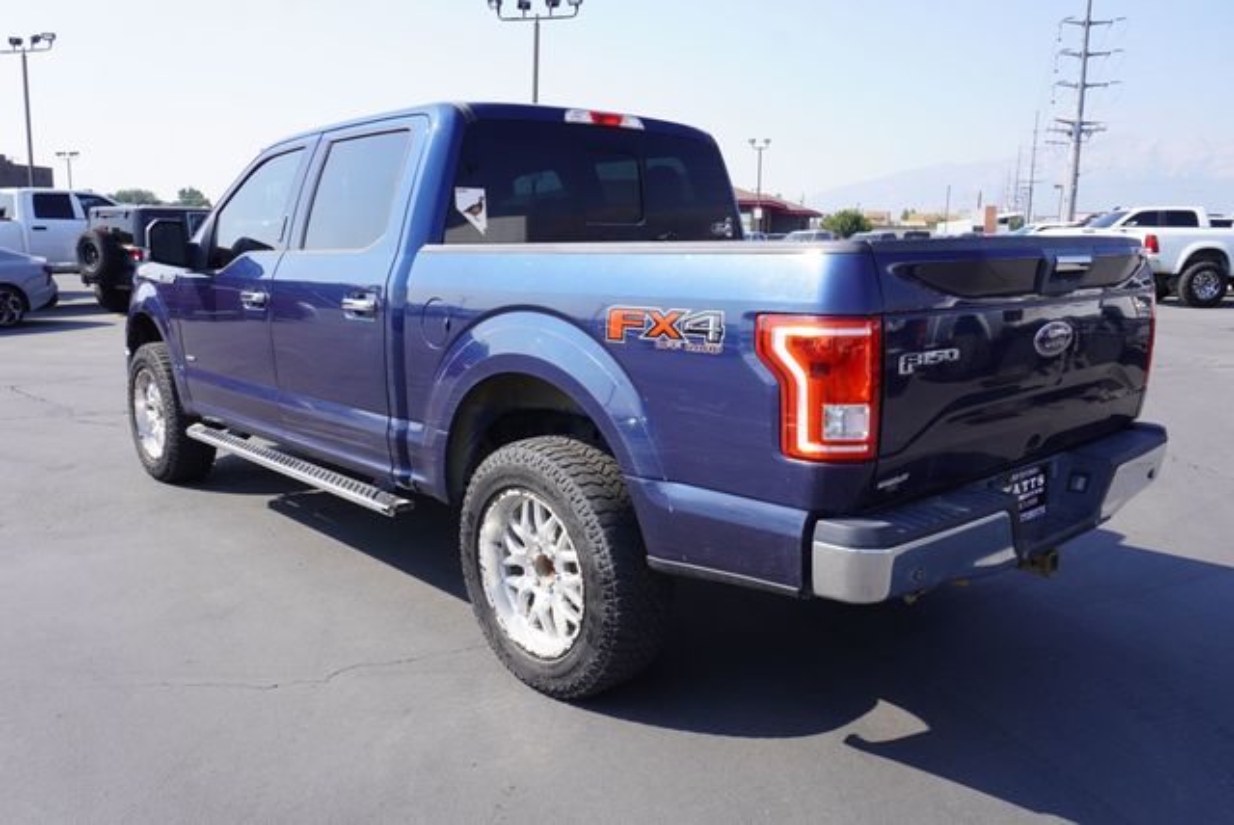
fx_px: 978
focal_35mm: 28
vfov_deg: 45.8
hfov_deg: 64.5
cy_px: 412
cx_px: 617
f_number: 8
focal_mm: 19
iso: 100
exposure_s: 1/125
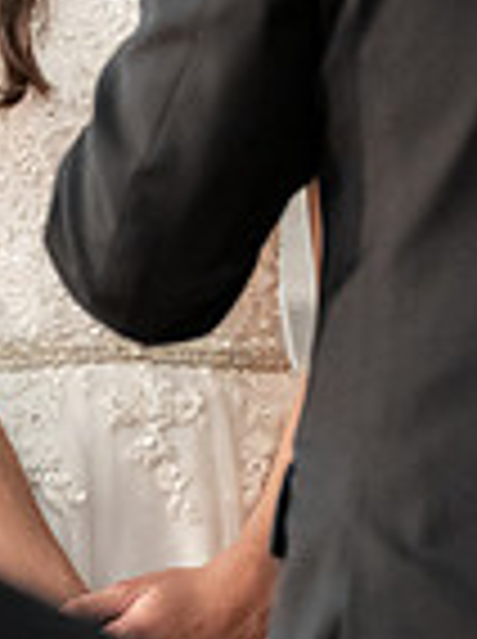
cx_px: 158
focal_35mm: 461
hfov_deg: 3.2
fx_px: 8496
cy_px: -144
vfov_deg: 4.3
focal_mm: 151
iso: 8000
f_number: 4
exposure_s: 1/125
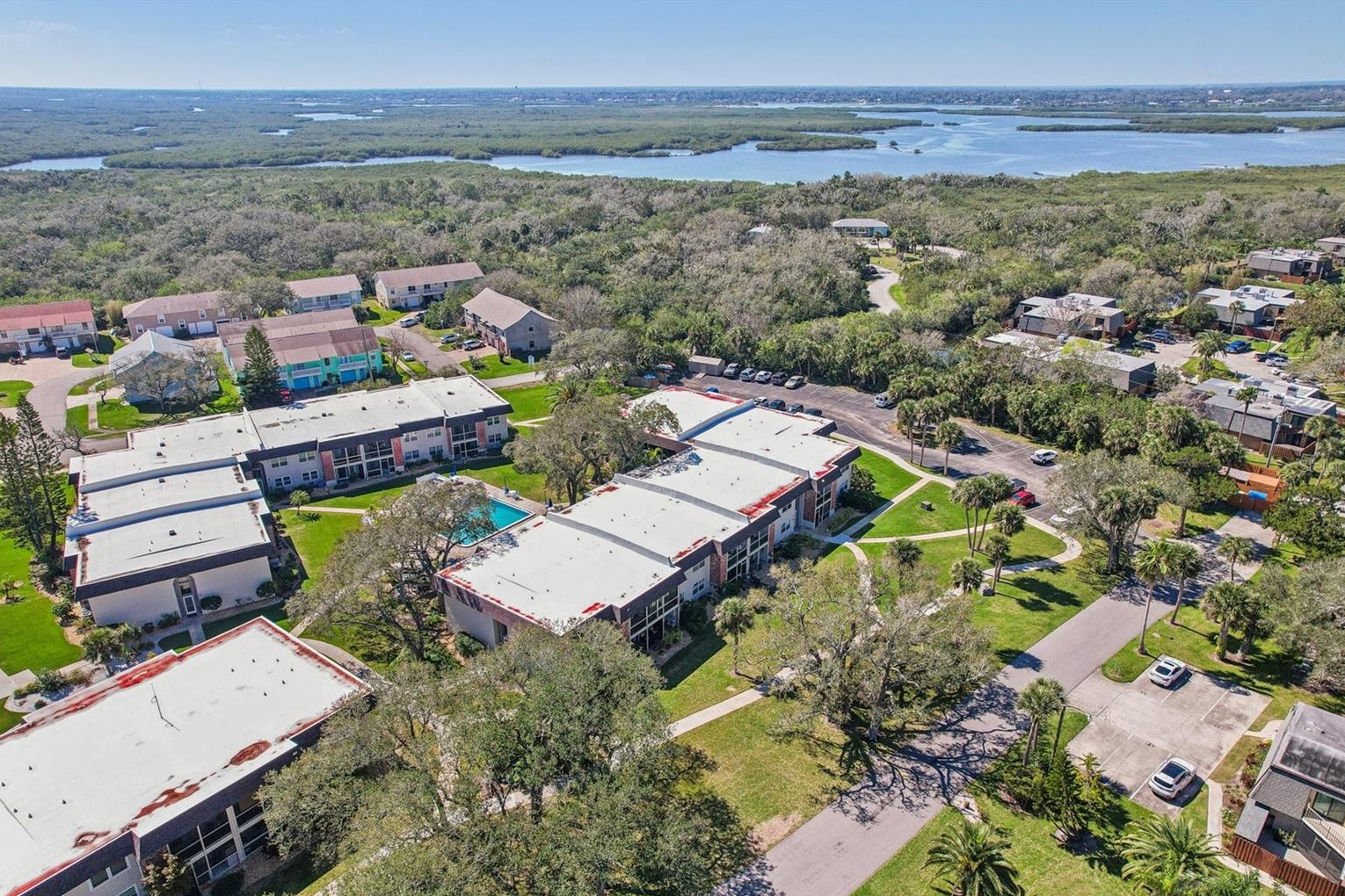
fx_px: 859
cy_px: 466
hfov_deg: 76.1
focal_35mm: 23
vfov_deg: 55.1
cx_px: 674
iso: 110
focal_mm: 8.4
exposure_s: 1/2500
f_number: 2.8
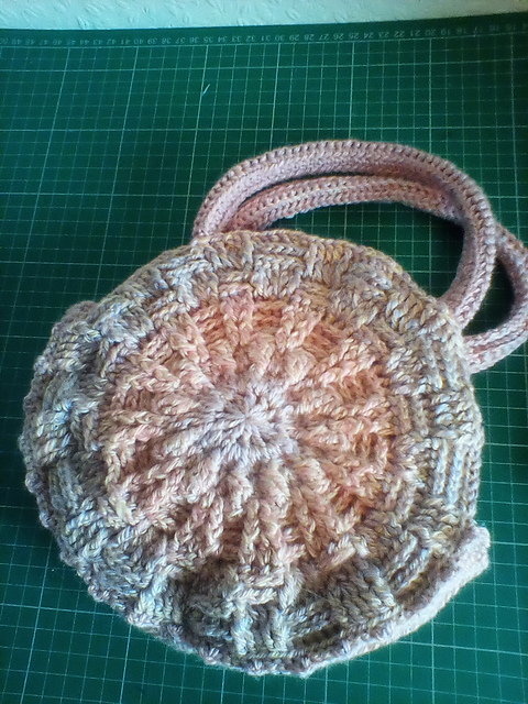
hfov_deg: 45.4
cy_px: 352
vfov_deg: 58.4
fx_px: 630
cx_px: 264
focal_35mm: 31
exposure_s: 1/20
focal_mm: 2.38
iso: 327
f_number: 2.4
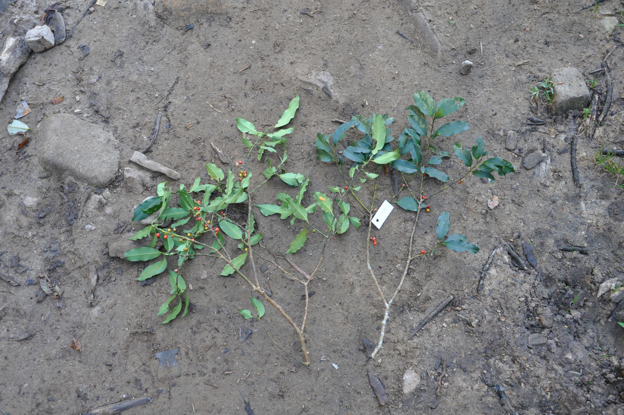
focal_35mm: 38
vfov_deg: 35.4
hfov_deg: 51.3
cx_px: 312
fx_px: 649
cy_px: 208
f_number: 5.6
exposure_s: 1/30
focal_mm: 25
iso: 250
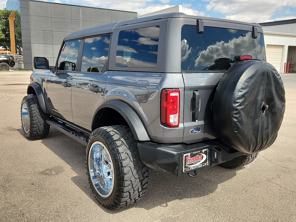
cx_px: 148
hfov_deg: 73.9
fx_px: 197
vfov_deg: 58.9
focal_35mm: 23
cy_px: 111
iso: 50
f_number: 1.8
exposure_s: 1/909
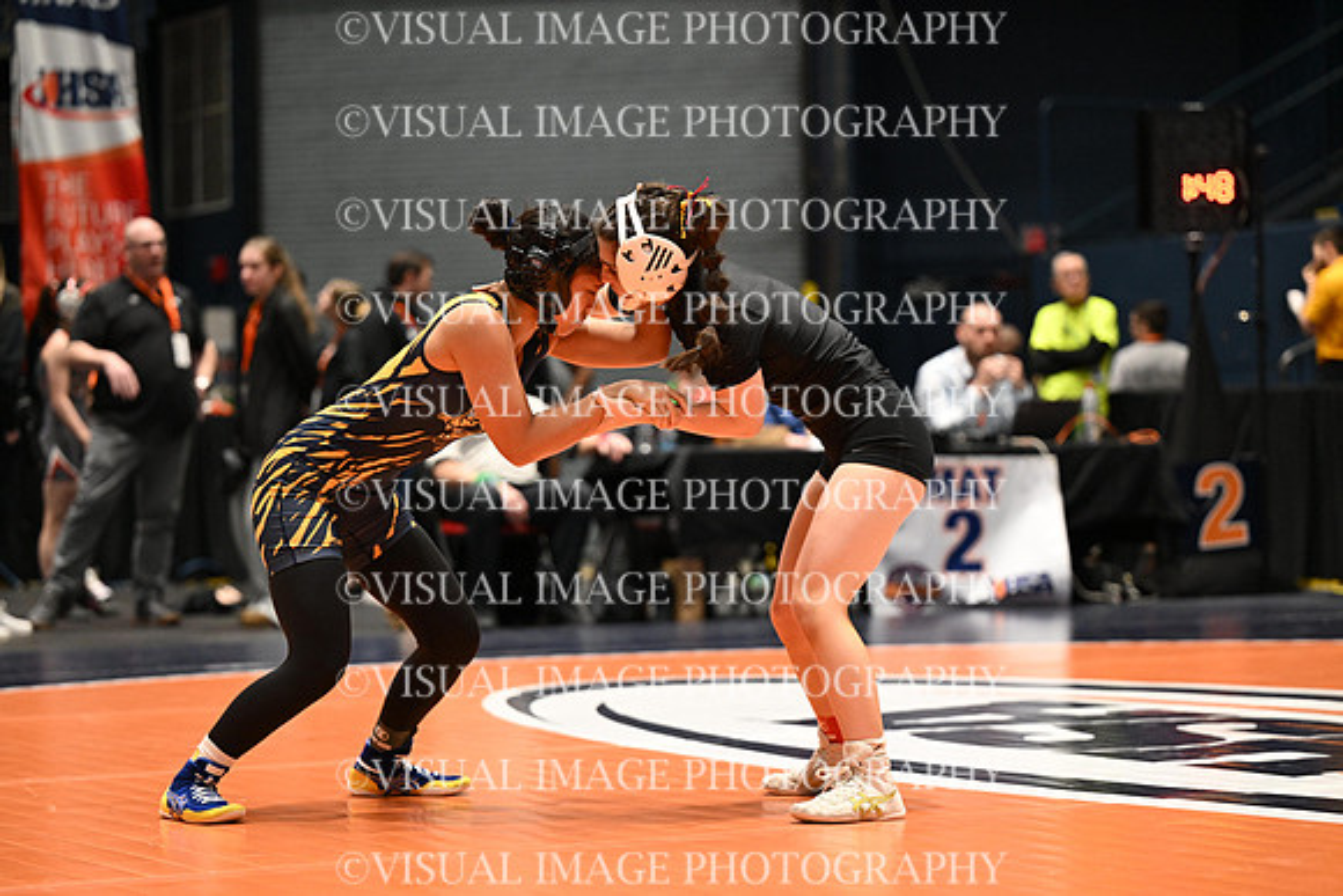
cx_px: 672
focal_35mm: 94
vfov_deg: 14.6
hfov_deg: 21.7
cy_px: 448
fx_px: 3507
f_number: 2.8
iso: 4000
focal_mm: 94
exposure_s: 1/767
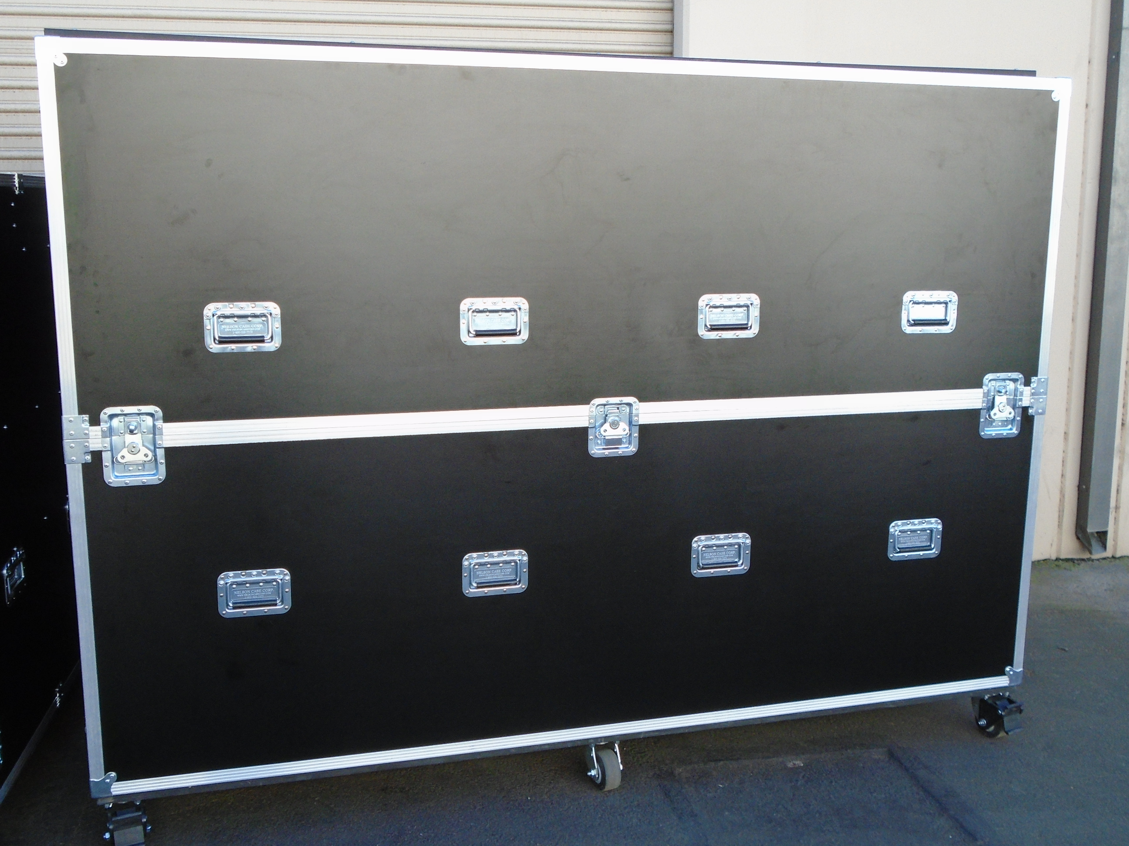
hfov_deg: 51.4
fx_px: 1174
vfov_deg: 39.7
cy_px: 423
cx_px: 564
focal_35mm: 36
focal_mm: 6.4
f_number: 3.8
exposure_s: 1/250
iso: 200
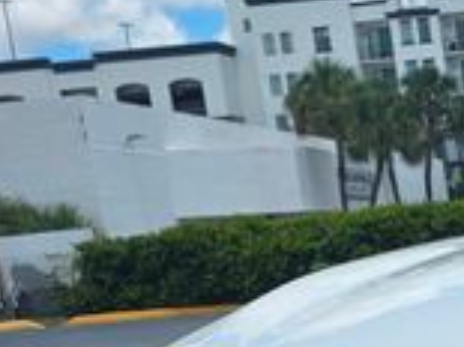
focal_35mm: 95
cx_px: 739
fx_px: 1272
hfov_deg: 17.9
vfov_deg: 14.4
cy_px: 538
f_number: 1.7
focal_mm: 6.3
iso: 80
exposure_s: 1/6150
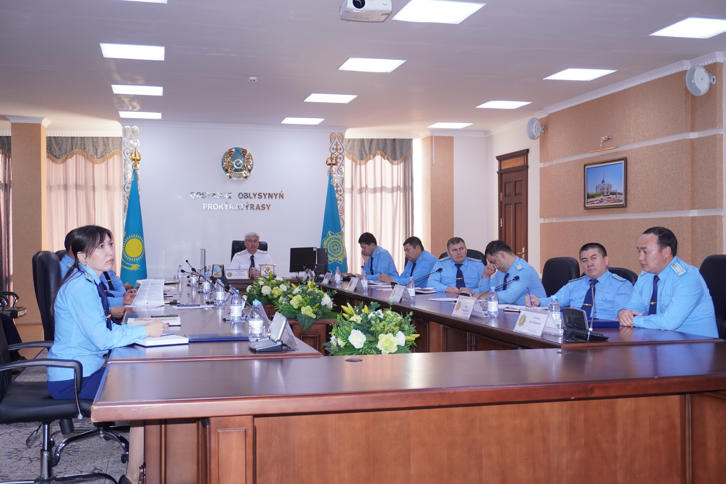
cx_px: 363
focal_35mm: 40
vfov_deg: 33.0
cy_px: 242
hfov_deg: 47.9
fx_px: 817
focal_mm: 27
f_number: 5
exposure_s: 1/60
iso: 320
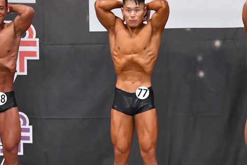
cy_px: 108
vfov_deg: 3.8
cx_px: 74
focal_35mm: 361
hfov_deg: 5.7
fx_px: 2477
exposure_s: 1/400
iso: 6400
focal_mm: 150
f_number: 5.6
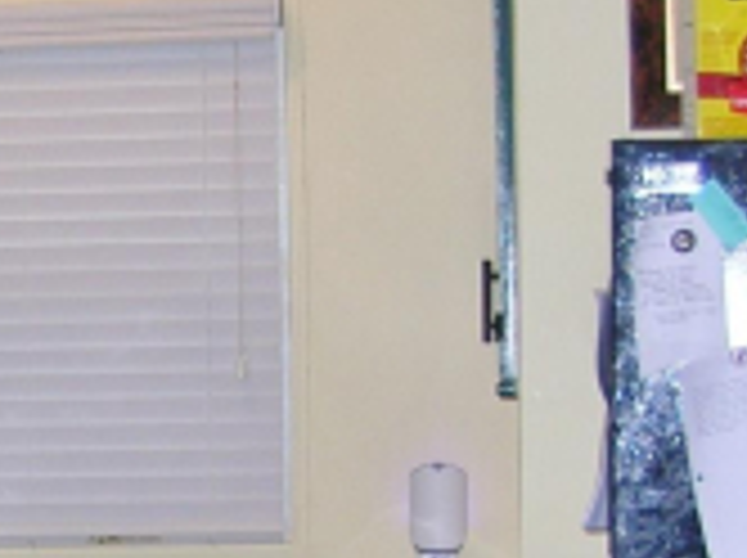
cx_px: -245
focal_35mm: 145
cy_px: 634
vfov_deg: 10.1
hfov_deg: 13.1
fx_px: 3125
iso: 68
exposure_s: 1/60.1
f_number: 2.7
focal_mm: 6
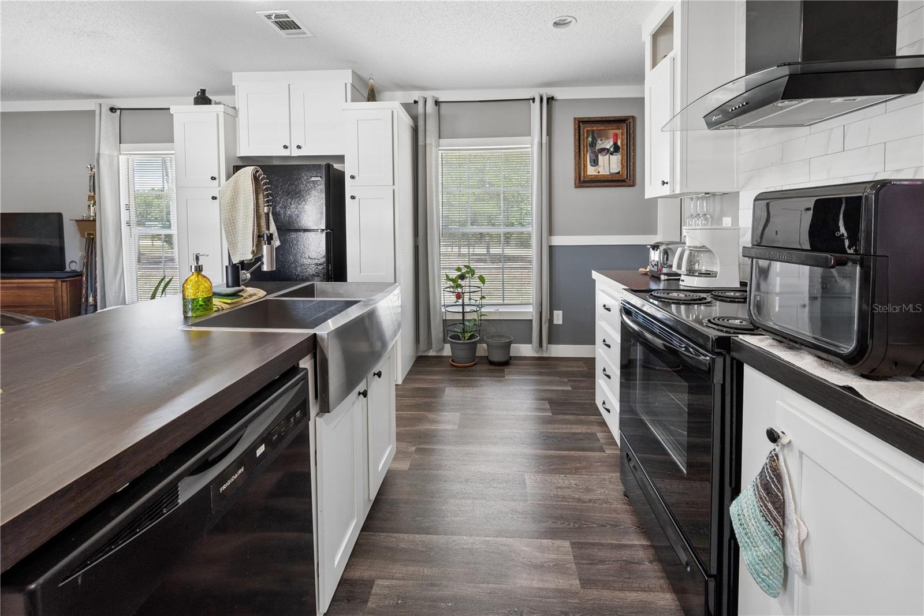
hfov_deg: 104.2
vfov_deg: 81.2
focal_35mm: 14
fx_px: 359
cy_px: 308
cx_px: 462
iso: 400
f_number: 8
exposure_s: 1/30
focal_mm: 14
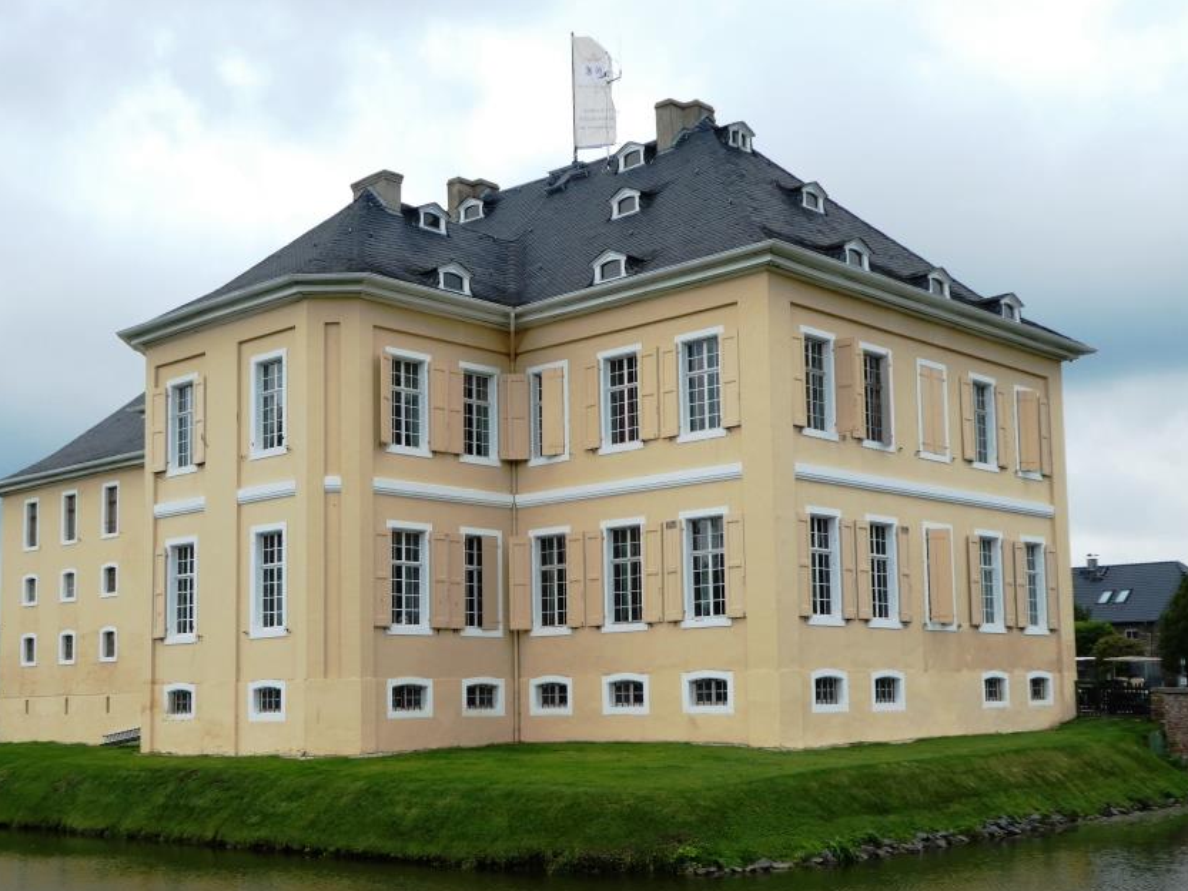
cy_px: 542
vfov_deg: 33.5
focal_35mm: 43
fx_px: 1476
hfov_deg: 43.8
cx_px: 542
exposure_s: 1/400
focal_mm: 6.3
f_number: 3.7
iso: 80
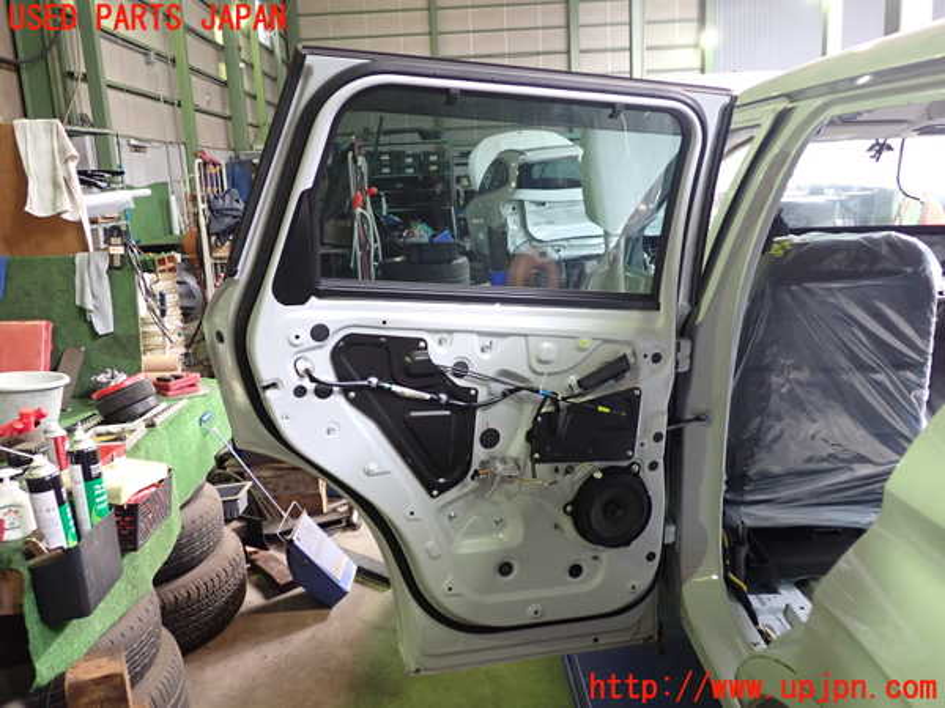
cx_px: 472
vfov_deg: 46.8
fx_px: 819
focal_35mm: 30
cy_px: 354
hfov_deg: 60.0
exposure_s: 1/30
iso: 250
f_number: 2.3
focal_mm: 5.4
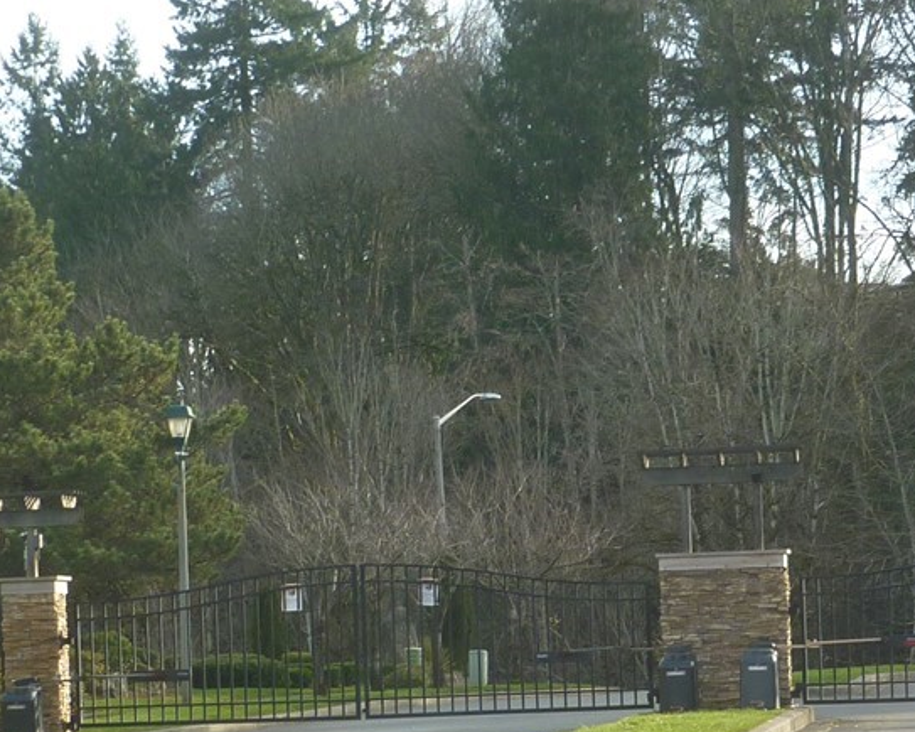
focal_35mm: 127
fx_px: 3438
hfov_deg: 15.1
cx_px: 671
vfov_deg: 12.1
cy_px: 592
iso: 80
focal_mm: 8
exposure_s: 1/320
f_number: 3.2
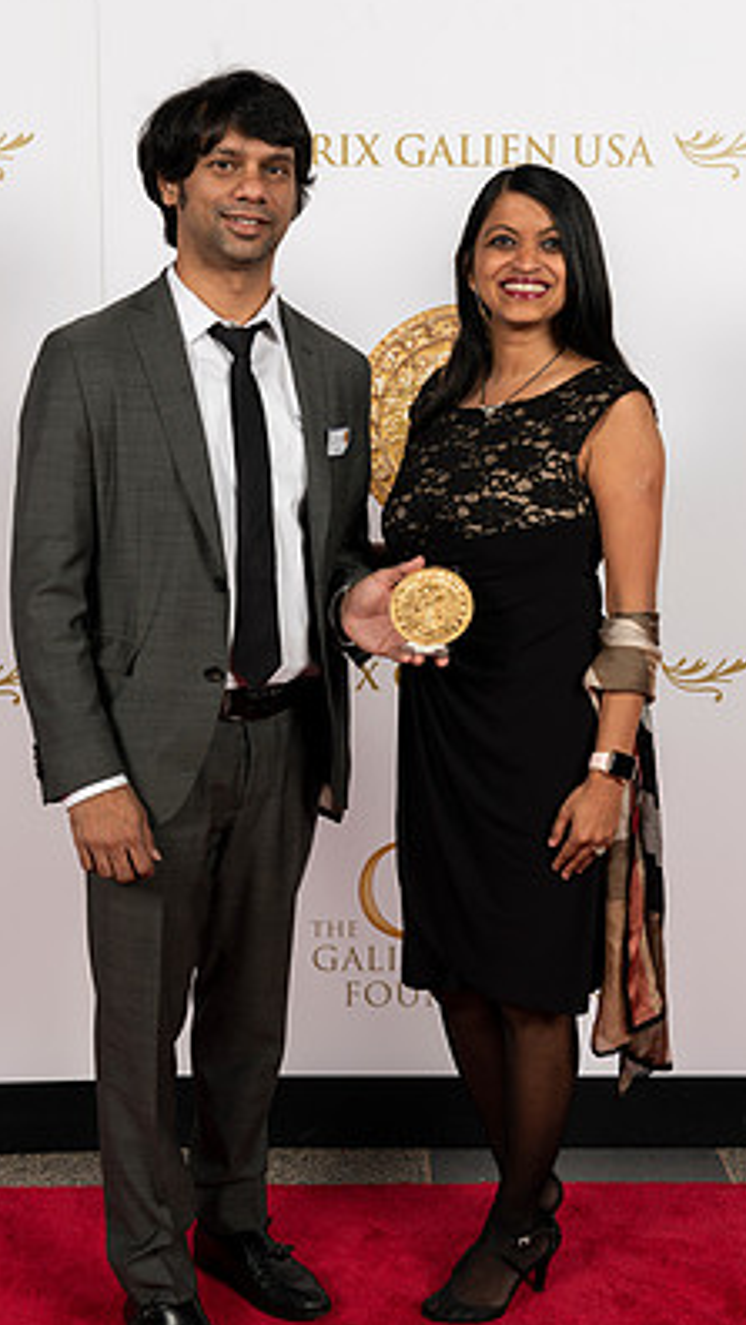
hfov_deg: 24.0
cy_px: 703
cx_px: 388
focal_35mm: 50
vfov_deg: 41.3
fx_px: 1757
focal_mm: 42
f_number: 11
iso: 64
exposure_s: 1/125
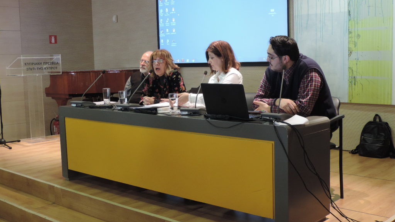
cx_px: 198
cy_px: 114
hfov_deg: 43.7
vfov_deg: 25.4
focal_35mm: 47
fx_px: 492
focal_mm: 7.6
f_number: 3.4
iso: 400
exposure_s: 1/20
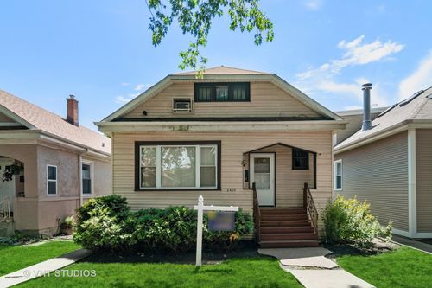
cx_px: 216
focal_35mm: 18
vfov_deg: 67.3
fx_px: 216
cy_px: 144
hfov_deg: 90.0
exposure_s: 1/125
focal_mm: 12
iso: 200
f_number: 8
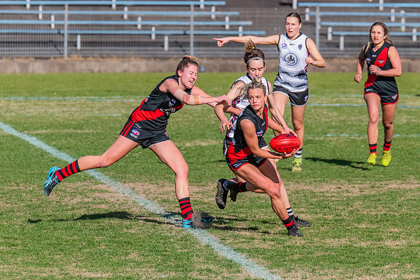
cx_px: 216
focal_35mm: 628
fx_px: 7328
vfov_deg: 2.2
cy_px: 144
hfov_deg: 3.3
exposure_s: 1/2000
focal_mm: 420
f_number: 8
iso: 800
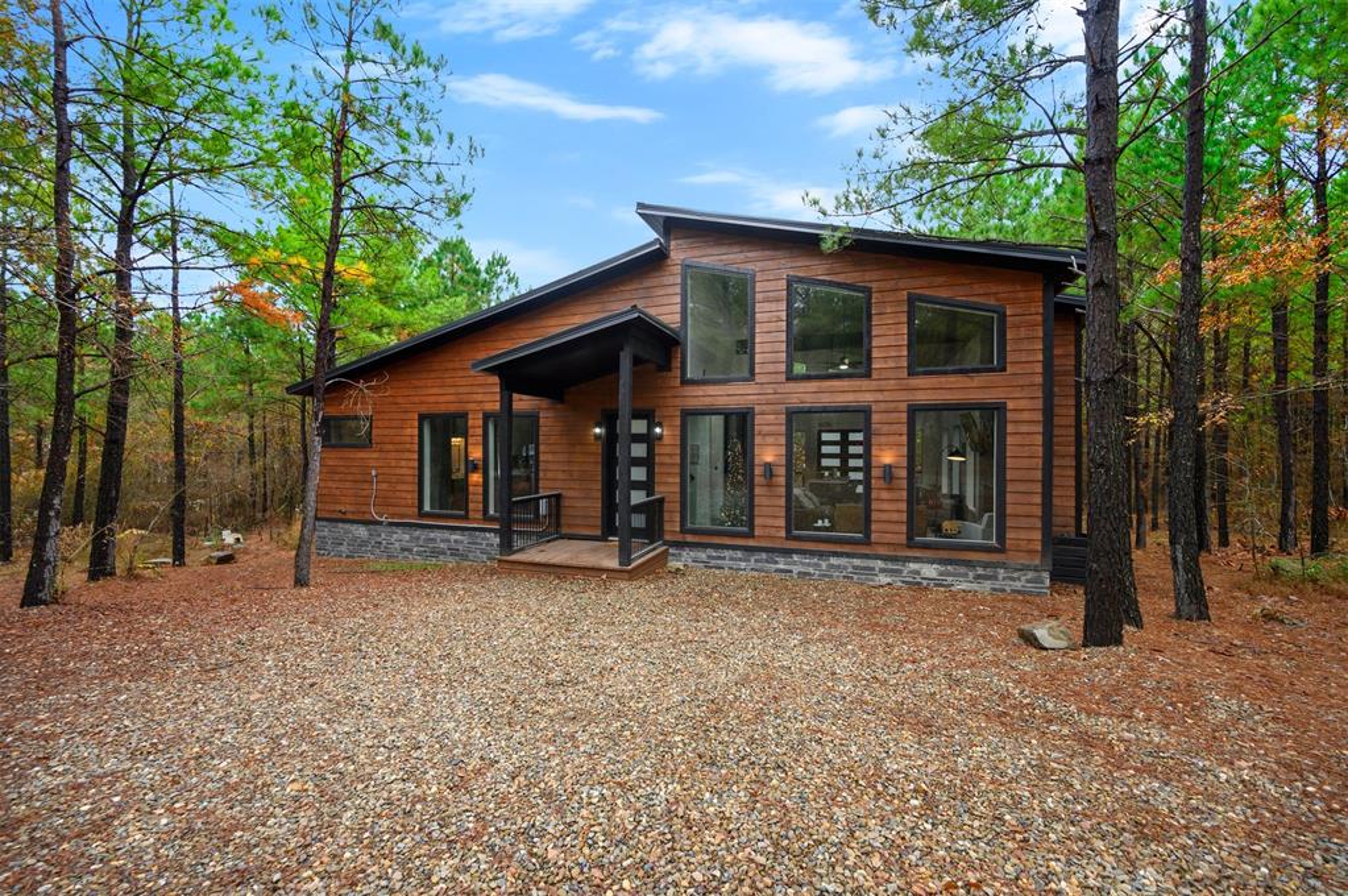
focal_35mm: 14
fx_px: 524
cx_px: 674
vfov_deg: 81.1
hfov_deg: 104.3
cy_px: 448
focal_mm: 14
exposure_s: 1/60
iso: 160
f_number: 5
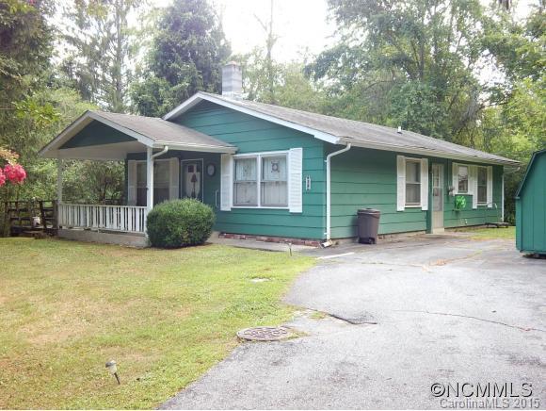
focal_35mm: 34
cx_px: 273
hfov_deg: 53.9
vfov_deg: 41.8
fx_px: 537
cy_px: 206
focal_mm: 6.1
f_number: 3.3
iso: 125
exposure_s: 1/100
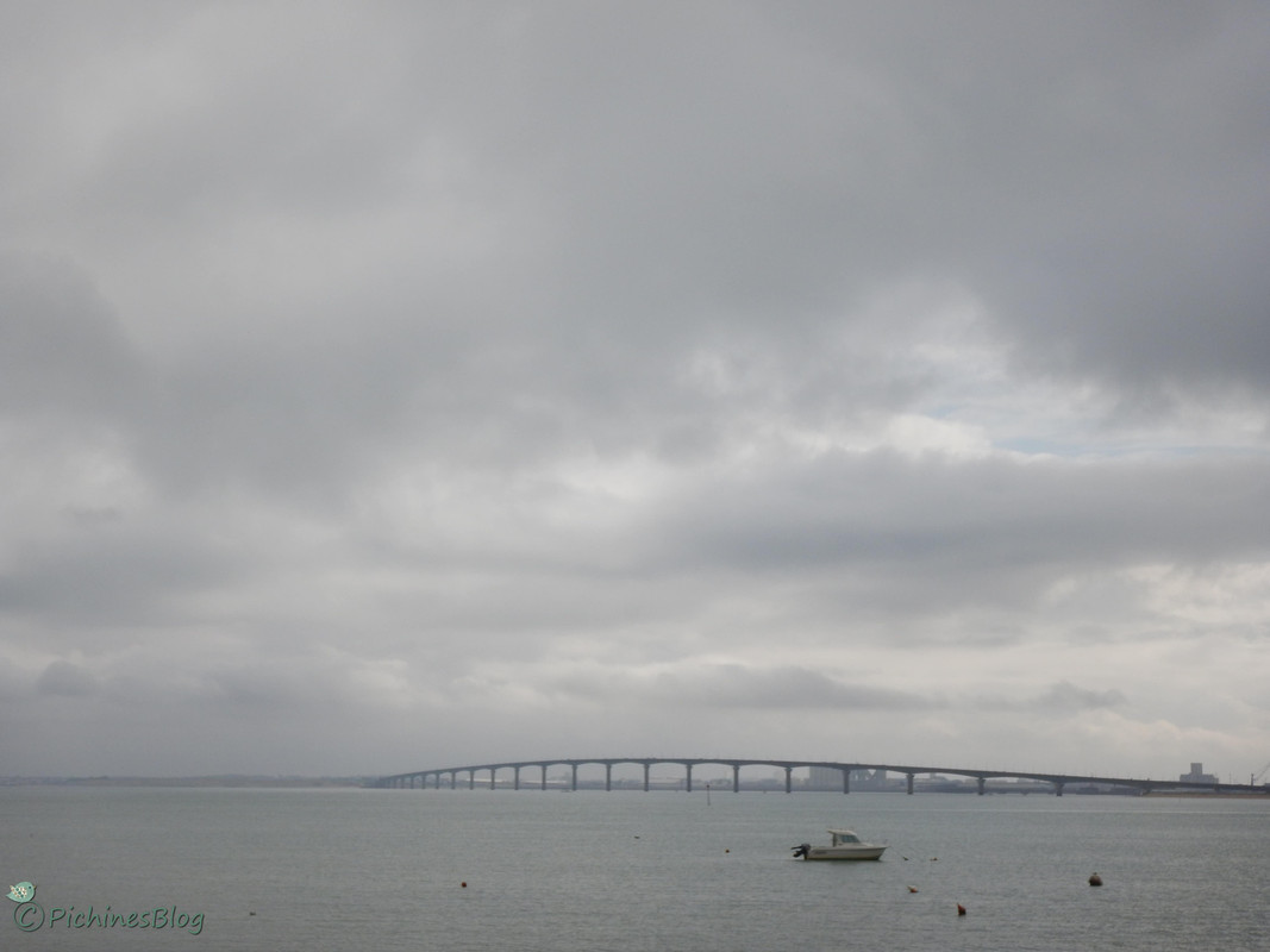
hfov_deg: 31.7
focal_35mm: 61
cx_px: 635
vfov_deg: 24.0
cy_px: 476
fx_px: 2238
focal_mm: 11
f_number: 8.9
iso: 125
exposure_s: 1/400
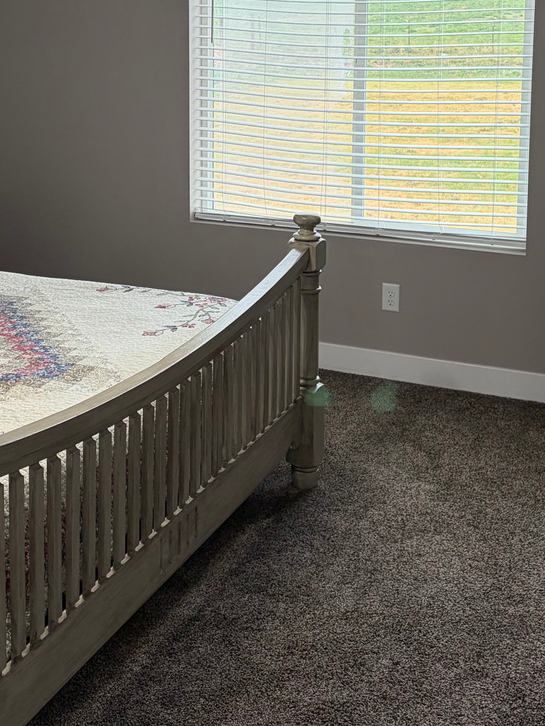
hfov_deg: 26.5
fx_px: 1154
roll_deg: +0.1
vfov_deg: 33.8
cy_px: 134
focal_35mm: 55
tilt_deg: -7.3
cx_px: 210
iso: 125
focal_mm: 5.96
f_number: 1.6
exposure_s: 1/95
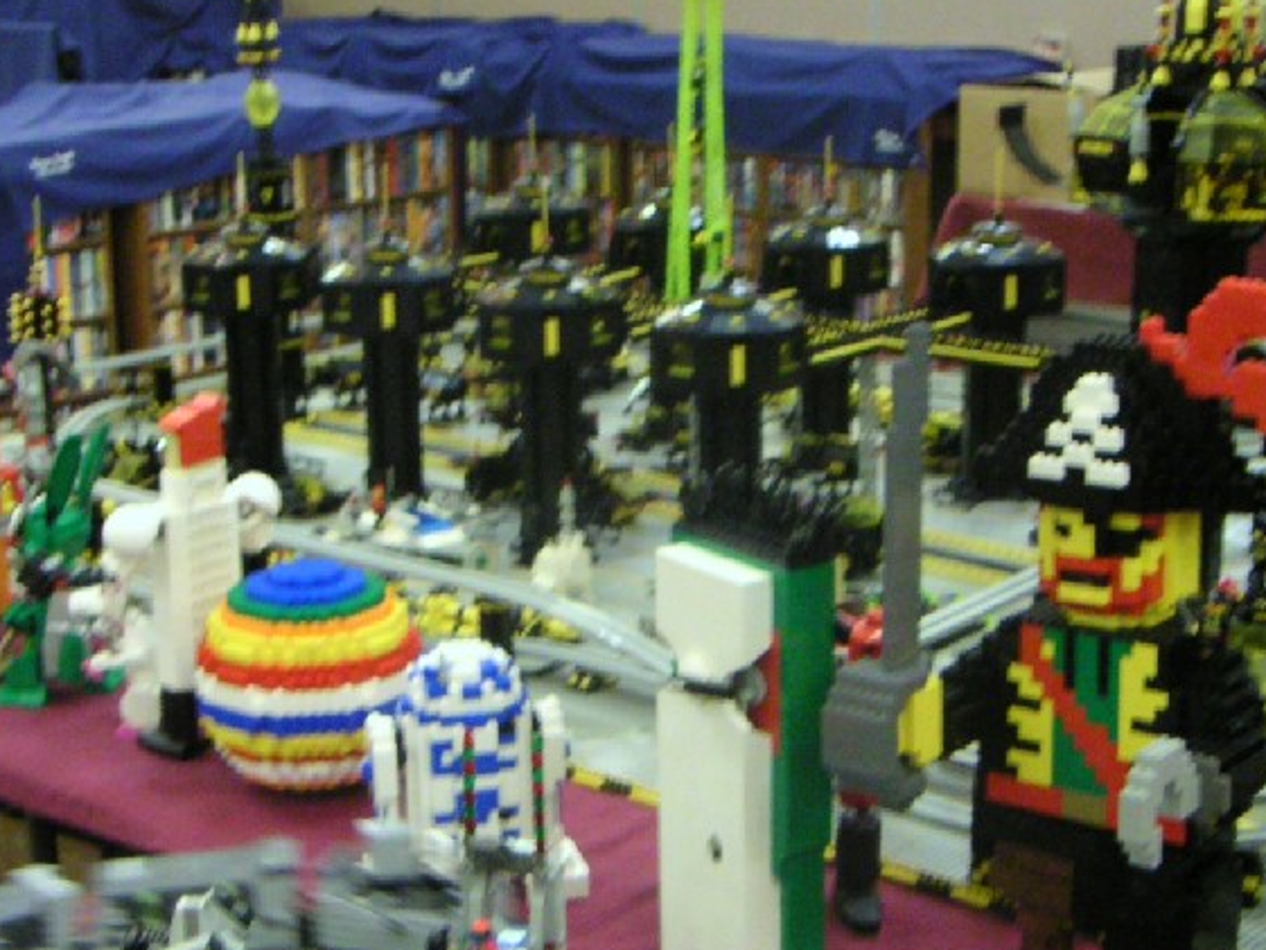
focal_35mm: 57
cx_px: 589
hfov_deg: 33.8
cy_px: 614
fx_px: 2085
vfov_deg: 25.6
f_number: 2.9
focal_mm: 5.3
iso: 400
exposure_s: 1/20
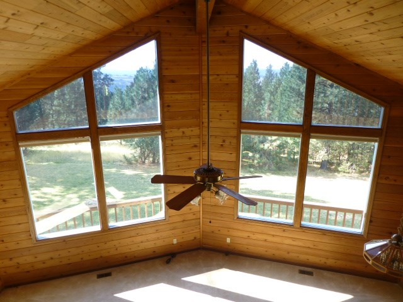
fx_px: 279
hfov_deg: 71.6
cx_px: 202
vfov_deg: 56.8
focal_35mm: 24
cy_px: 151
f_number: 3.3
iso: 100
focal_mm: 4.3
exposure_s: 1/60
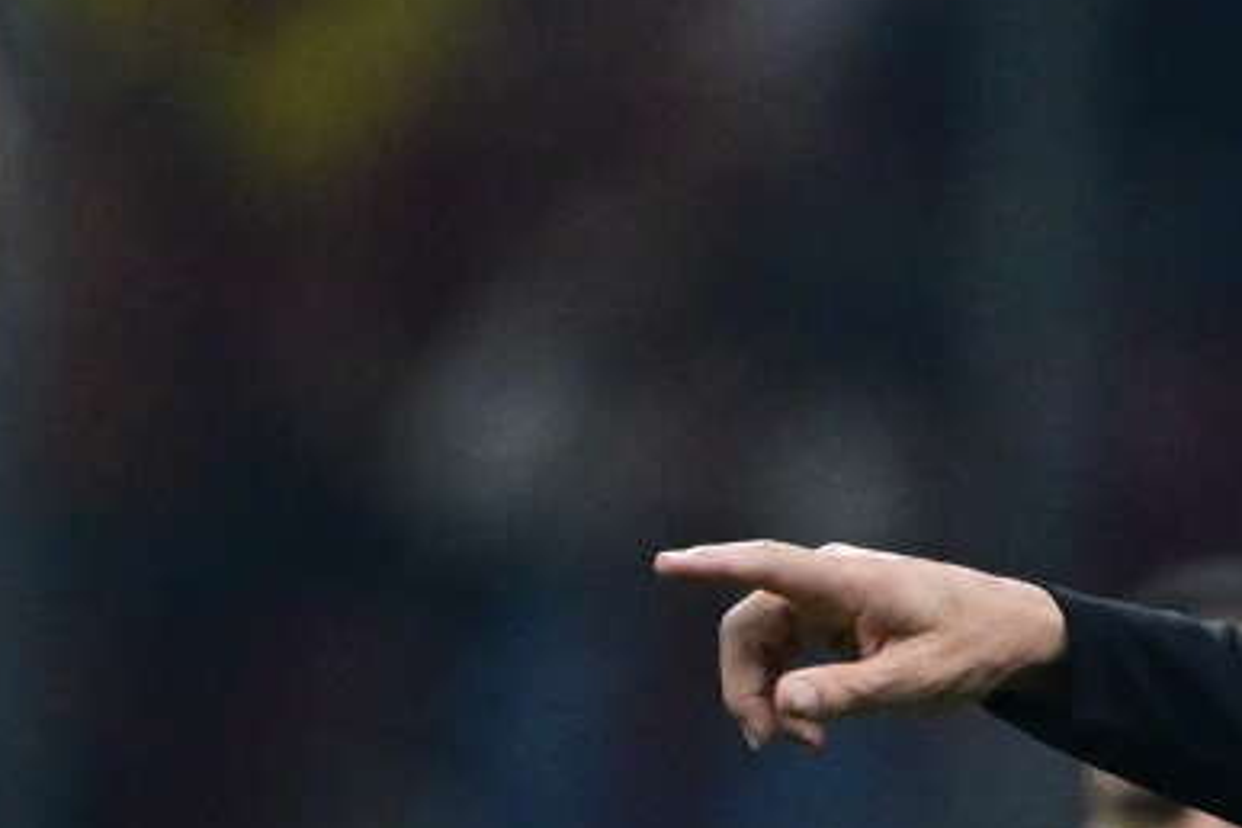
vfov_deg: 0.7
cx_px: 1919
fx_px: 68443
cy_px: 1240
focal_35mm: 1984
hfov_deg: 1.0
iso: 3200
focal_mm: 400
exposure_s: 1/2500
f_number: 2.8
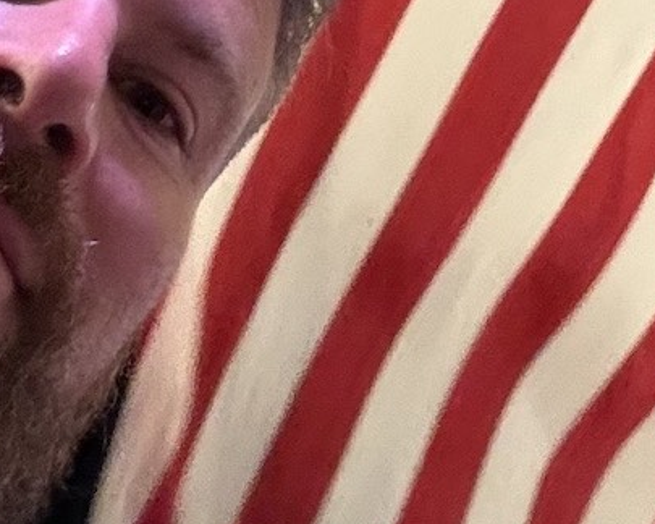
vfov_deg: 13.5
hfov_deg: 17.3
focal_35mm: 111
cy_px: -105
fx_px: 2152
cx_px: 395
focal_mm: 2.69
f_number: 1.9
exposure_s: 1/24
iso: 640
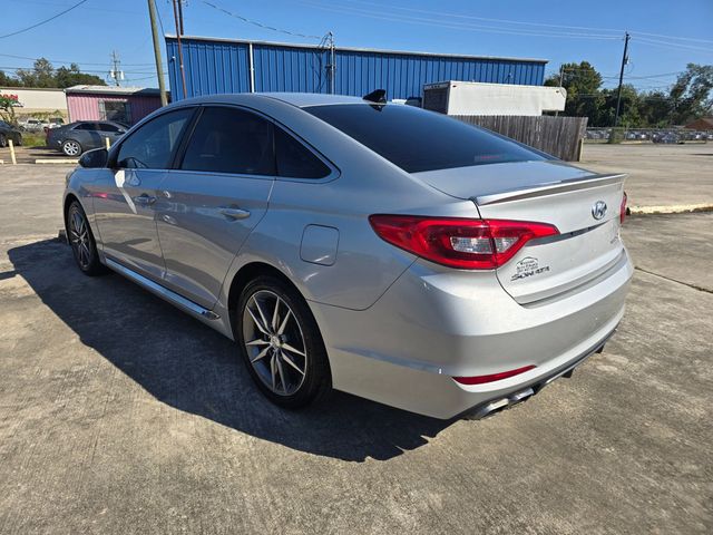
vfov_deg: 58.9
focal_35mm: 23
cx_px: 356
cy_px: 268
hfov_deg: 73.9
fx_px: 474
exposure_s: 1/919
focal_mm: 6.3
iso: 12
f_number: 1.7
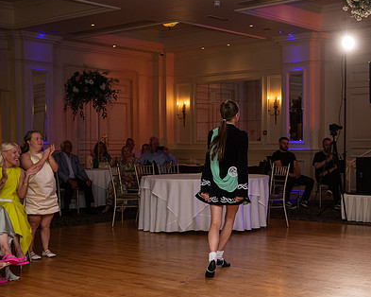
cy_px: 176
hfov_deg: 30.9
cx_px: 228
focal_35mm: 61
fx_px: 669
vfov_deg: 24.9
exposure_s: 1/160
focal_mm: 44
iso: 500
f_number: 3.5
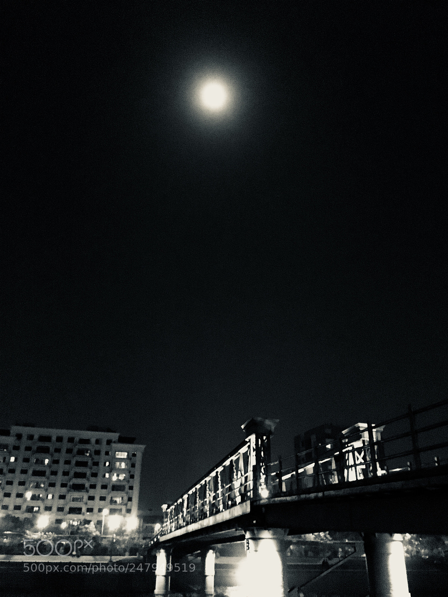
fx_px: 500
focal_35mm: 29
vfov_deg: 61.7
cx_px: 224
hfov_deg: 48.2
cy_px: 298
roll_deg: -0.8
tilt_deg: +27.1
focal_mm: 4.15
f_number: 2.2
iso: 2000
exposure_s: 1/17
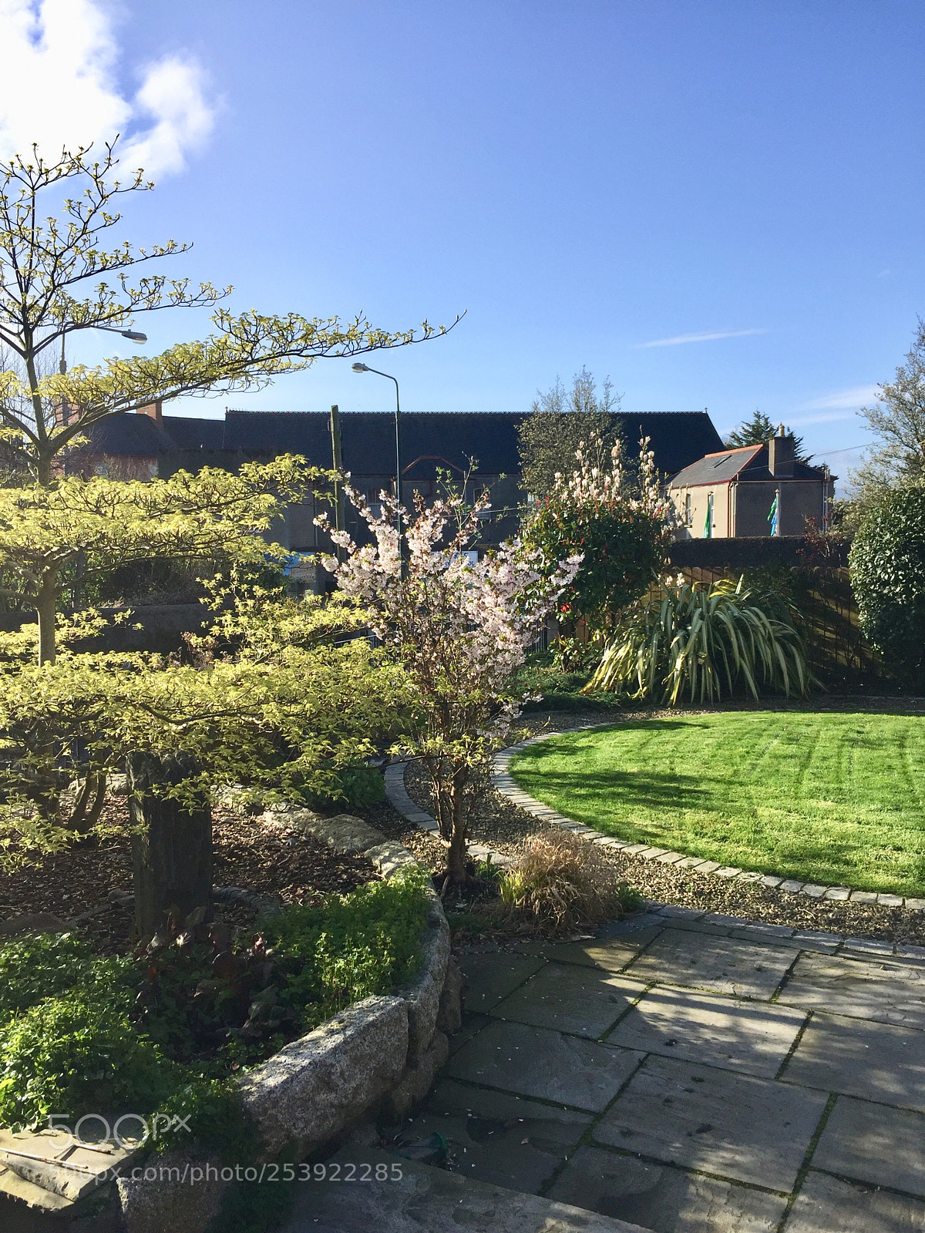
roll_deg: +0.5
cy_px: 616
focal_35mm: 29
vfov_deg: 61.7
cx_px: 462
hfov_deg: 48.2
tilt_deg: -4.3
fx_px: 1033
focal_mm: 4.15
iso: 32
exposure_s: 1/1464
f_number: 2.2
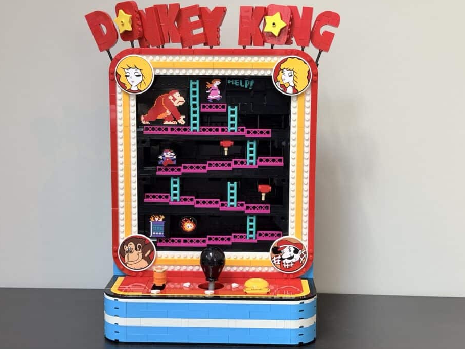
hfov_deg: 35.5
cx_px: 234
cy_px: 167
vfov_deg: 27.0
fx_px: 726
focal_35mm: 54
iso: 250
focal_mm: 6.76
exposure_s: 1/60
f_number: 1.78
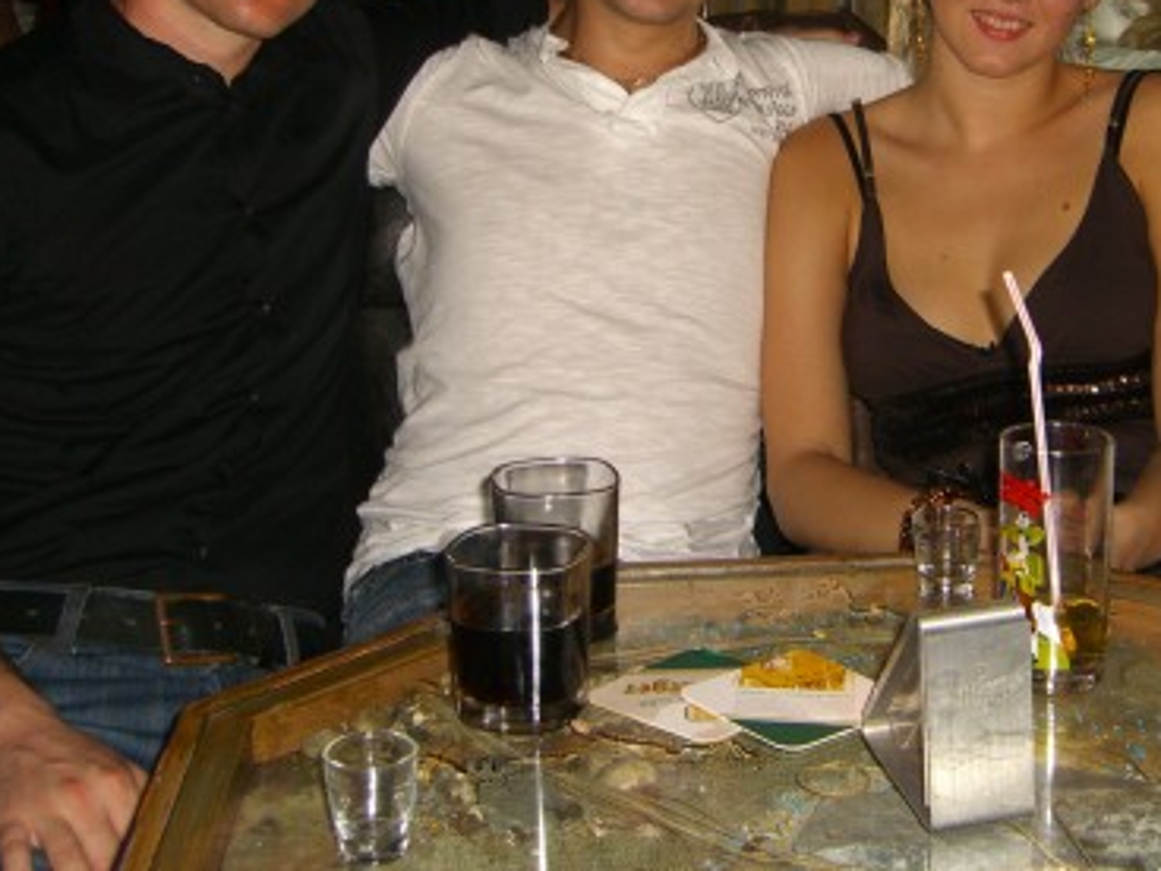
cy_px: 167
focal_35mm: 62
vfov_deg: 23.3
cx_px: 779
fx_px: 2079
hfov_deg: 30.9
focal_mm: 7.9
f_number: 2.8
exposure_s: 1/60
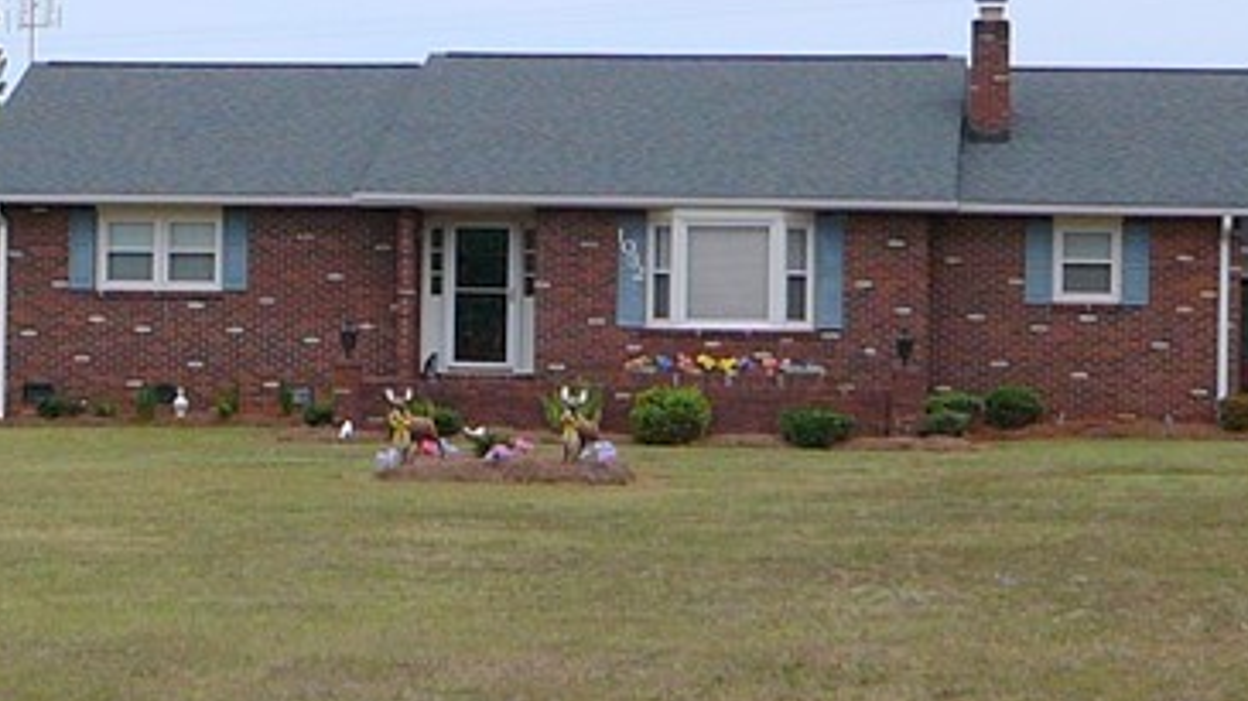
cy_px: 414
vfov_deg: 11.3
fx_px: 3540
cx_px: 615
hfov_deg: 20.0
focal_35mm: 107
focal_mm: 5.2
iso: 80
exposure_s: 1/500
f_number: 5
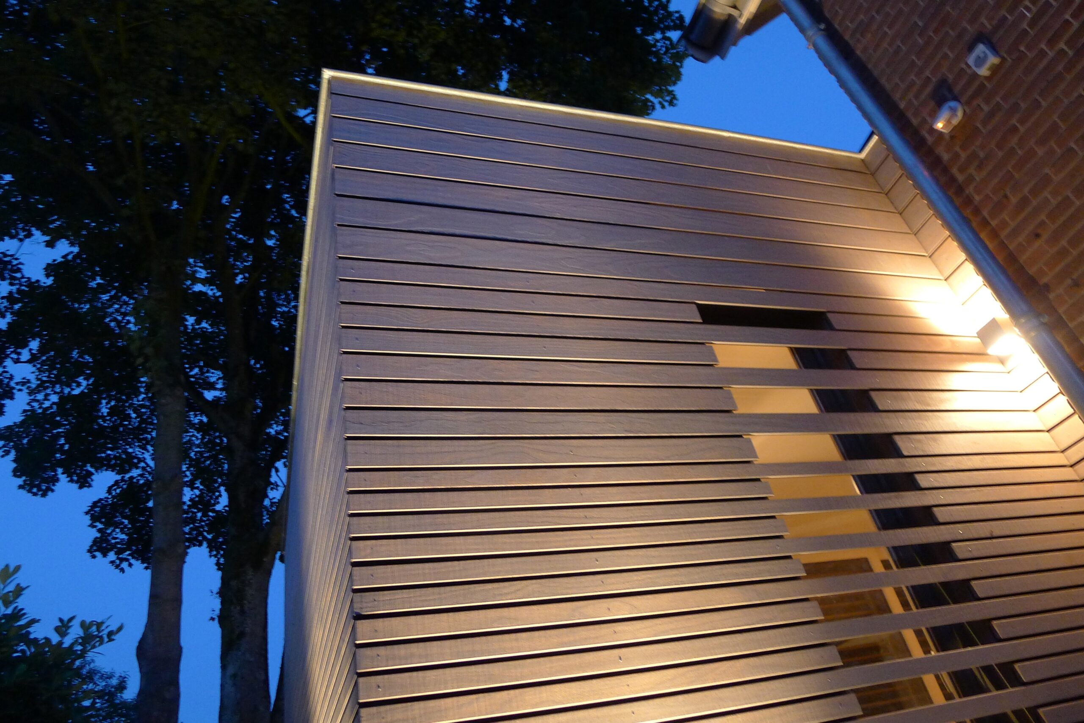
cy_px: 362
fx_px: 723
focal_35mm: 24
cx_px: 542
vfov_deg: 53.2
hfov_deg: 73.7
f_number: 2
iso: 400
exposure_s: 1/4
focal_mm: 5.1
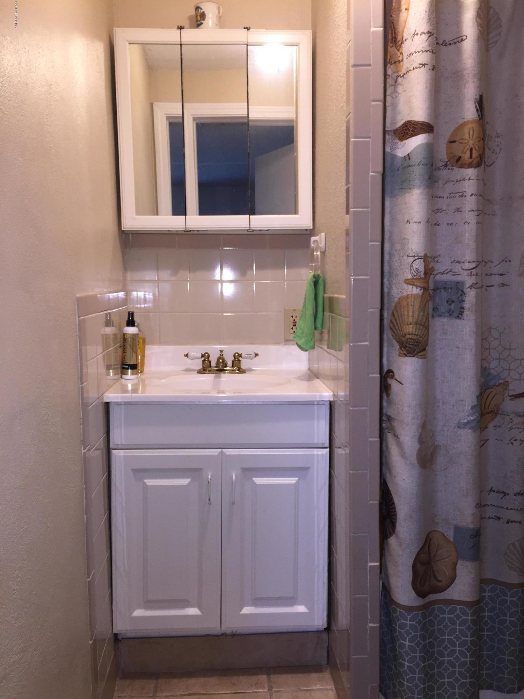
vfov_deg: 61.7
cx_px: 262
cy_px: 350
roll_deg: +1.5
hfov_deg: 48.2
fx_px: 585
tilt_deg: -6.0
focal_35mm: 29
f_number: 2.2
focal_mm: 4.15
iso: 50
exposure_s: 1/30
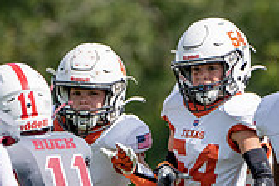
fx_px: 11446
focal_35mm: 1477
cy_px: 208
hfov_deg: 1.4
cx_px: 206
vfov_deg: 0.9
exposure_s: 1/2500
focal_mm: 400
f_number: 5.6
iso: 320
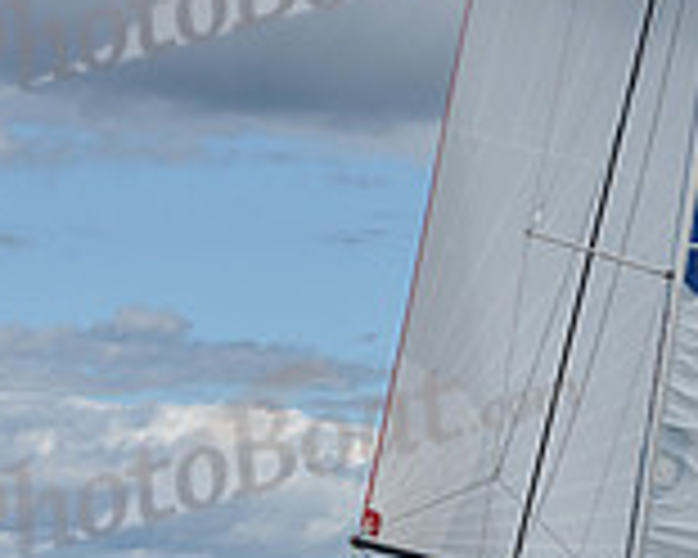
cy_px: 162
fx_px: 5082
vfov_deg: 6.3
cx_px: 813
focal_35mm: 246
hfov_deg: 7.8
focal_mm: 70
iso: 250
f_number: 10
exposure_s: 1/1000
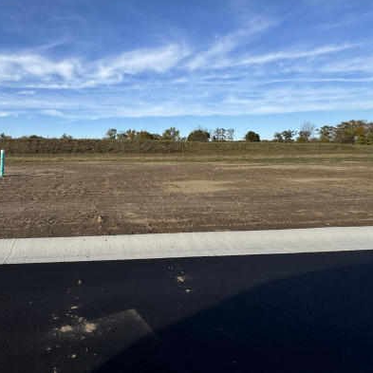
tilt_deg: +5.0
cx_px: 99
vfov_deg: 70.8
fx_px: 256
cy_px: 137
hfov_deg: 68.1
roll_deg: -1.9
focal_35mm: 21
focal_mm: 2.22
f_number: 2.2
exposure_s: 1/1880
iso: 50
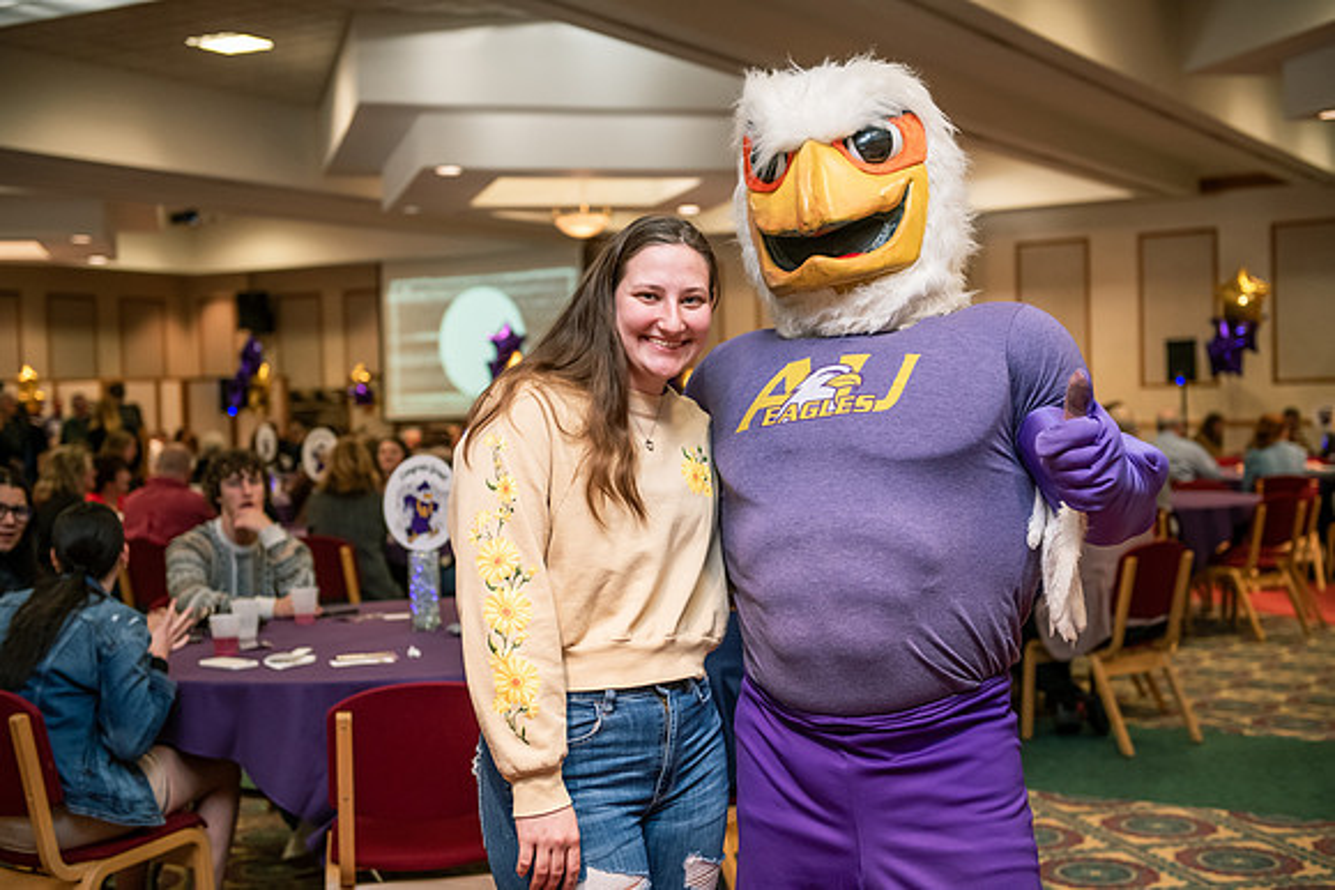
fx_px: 1855
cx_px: 668
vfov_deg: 27.0
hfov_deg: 39.6
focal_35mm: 50
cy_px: 445
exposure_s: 1/160
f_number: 3.2
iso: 1600
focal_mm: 50
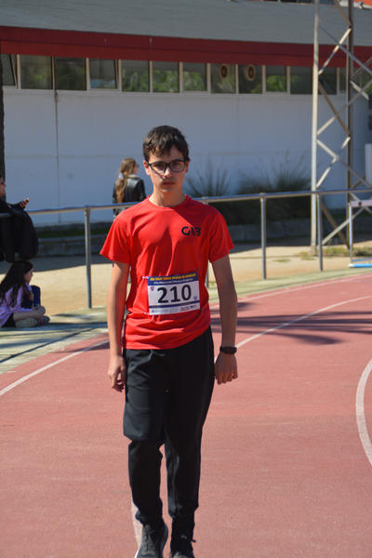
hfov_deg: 8.7
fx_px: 2441
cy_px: 279
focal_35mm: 158
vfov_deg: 13.0
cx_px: 186
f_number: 6.3
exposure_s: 1/640
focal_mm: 105
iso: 200
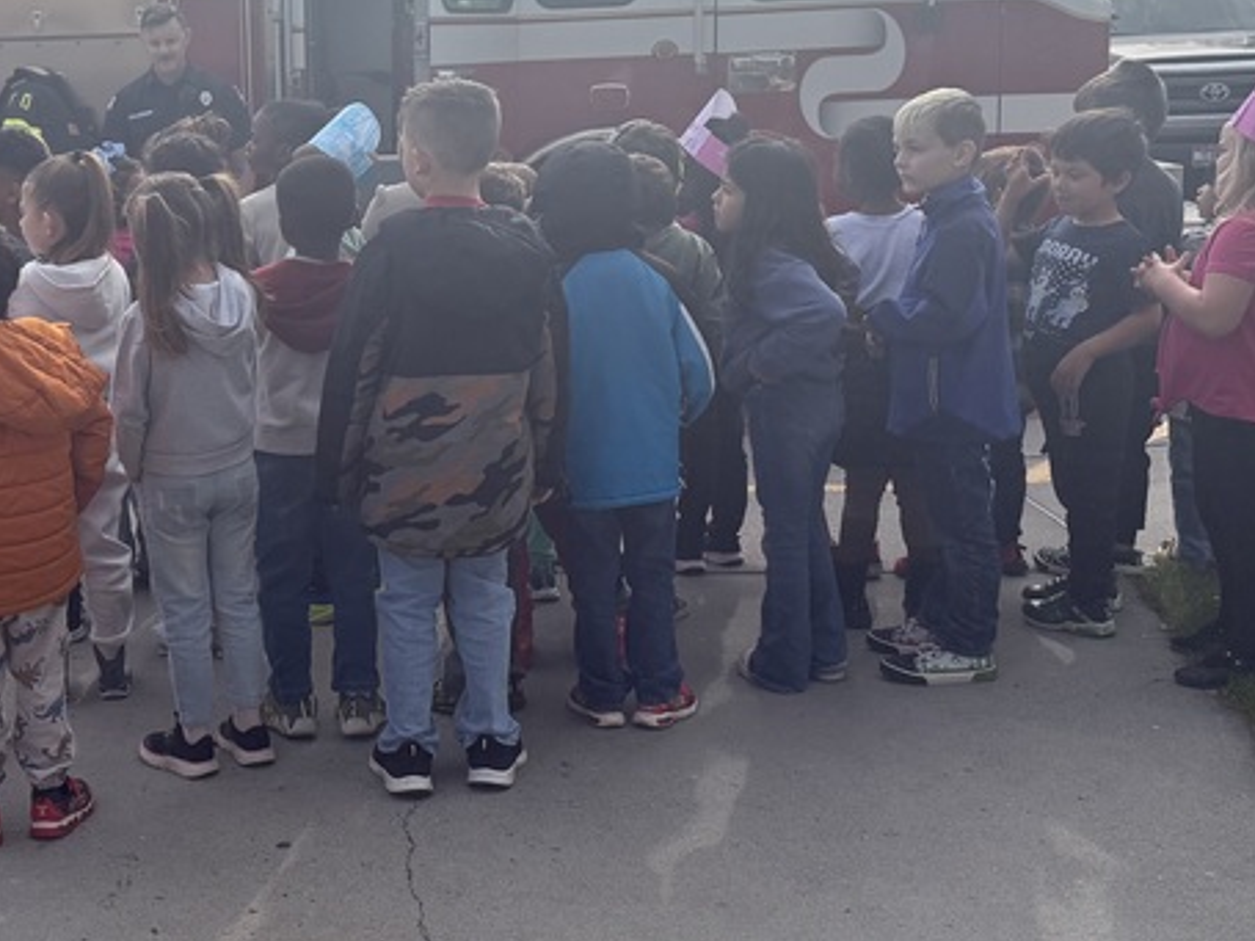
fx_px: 1957
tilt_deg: -8.3
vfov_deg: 26.9
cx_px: 212
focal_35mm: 54
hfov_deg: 34.2
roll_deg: +2.7
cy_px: 328
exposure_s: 1/5714
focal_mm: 6.76
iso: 100
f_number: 1.78
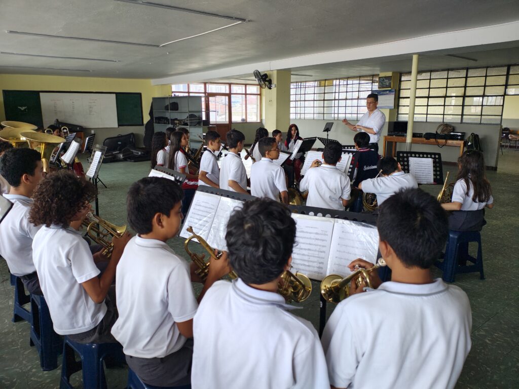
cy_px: 194
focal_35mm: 25
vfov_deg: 54.9
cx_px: 260
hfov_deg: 69.4
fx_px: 375
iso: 381
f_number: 1.4
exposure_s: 1/120
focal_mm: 5.89
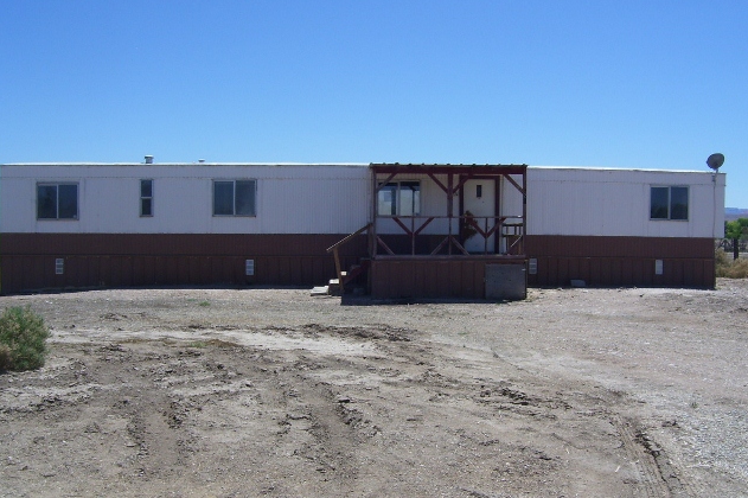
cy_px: 268
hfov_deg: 50.7
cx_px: 375
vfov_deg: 35.0
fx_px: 789
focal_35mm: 38
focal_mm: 6
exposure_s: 1/750
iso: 80
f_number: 4.8
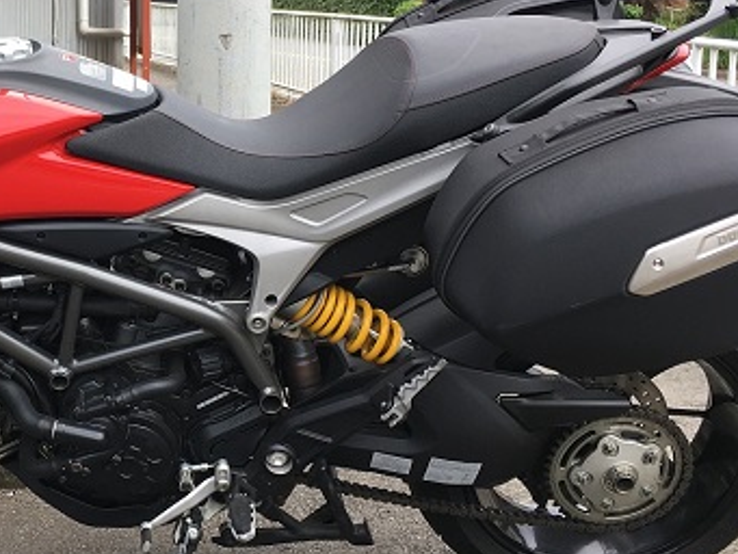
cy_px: 211
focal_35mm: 60
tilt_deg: -9.0
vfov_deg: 24.4
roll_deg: -0.9
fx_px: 1280
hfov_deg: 31.2
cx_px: 134
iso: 25
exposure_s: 1/220
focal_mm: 4.15
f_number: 2.2
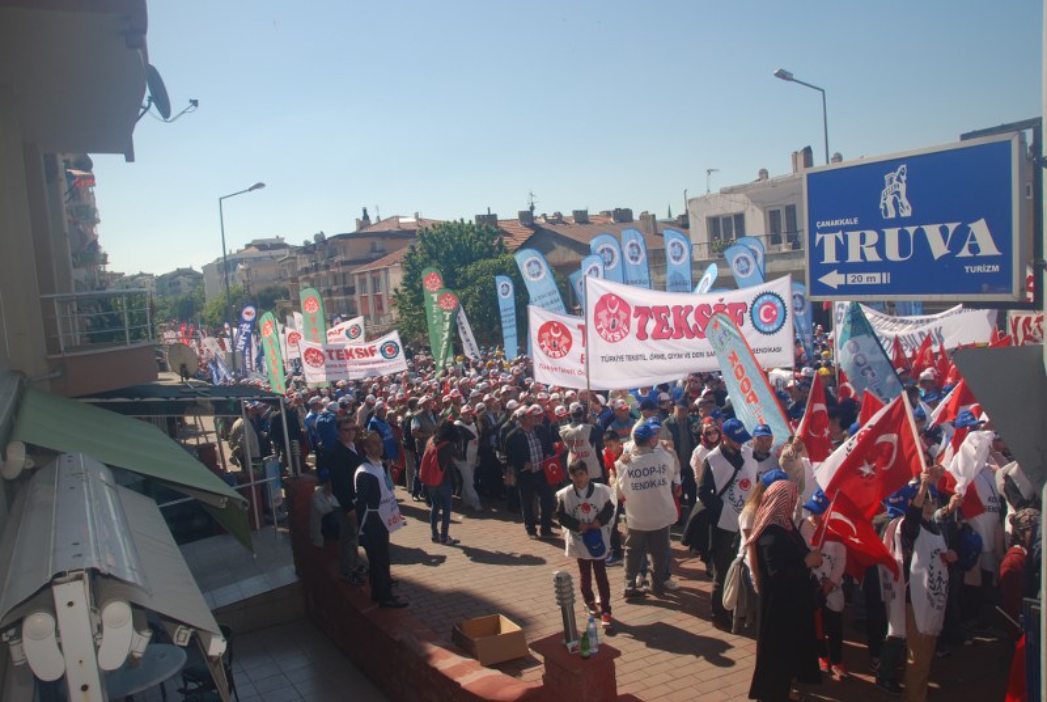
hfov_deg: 67.3
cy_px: 351
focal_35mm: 27
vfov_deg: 48.1
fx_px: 786
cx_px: 524
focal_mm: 18
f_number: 10
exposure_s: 1/200
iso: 100
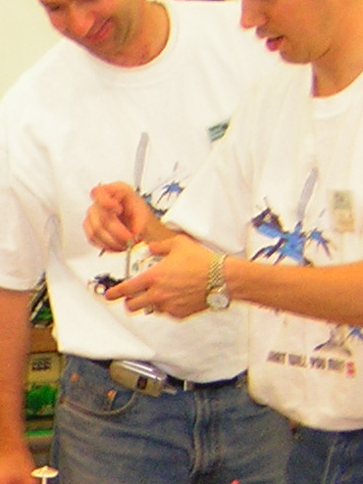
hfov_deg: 8.1
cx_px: -375
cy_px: 438
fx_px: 2449
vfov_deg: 11.2
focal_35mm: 175
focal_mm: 7.1
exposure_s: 1/6.2
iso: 91
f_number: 3.2
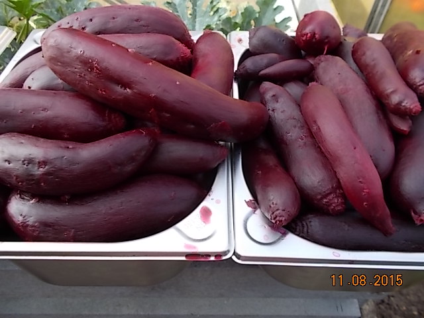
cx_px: 212
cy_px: 159
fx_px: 318
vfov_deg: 53.1
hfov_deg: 67.3
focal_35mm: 26
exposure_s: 1/125
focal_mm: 4.6
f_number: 3.2
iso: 80
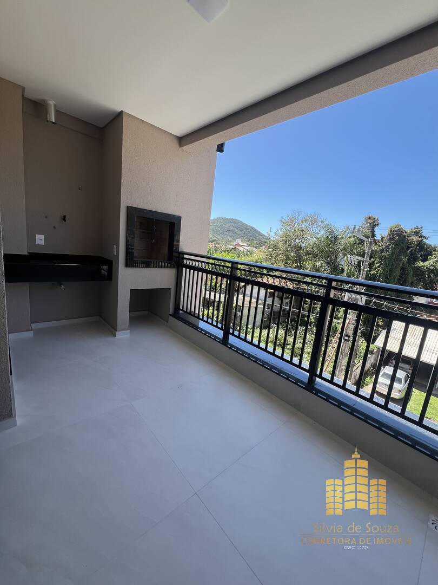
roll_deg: -5.4
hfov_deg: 89.9
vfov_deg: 106.2
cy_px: 292
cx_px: 219
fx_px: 219
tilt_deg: -10.7
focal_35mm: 13
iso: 32
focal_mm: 1.57
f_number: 1.8
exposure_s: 1/431
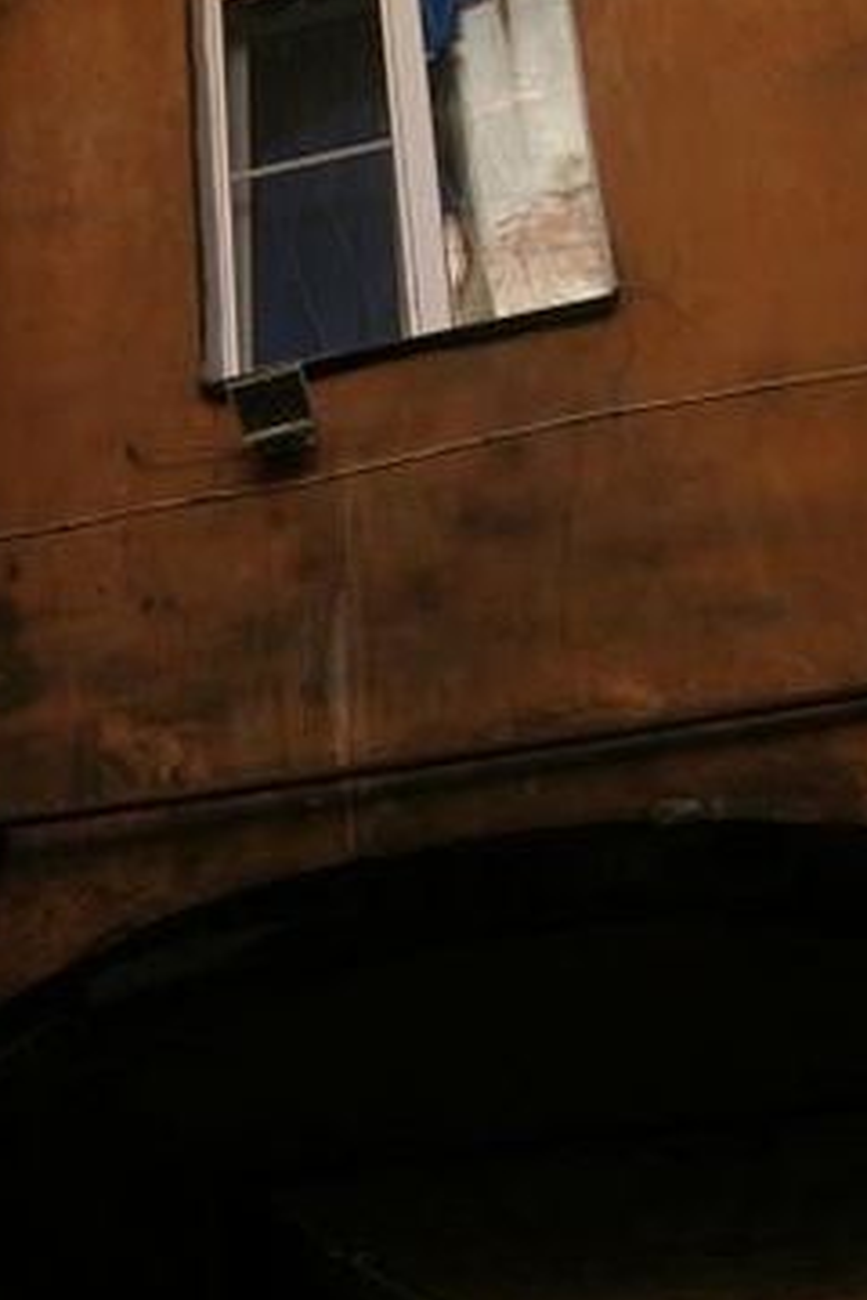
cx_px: 228
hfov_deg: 22.4
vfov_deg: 33.4
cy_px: 657
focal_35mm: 60
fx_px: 2167
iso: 100
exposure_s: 1/80
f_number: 4.5
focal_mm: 16
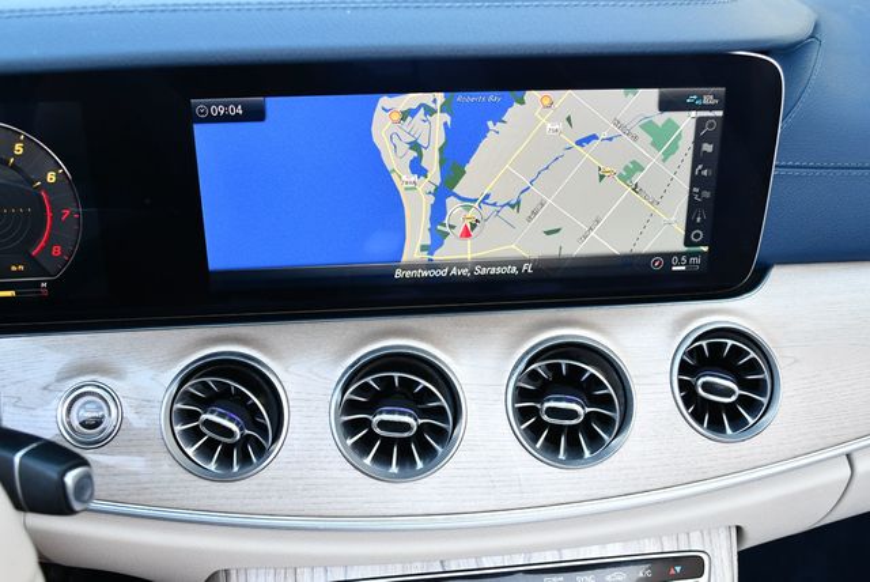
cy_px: 291
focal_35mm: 36
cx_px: 435
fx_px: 871
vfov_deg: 36.9
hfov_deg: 53.1
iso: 640
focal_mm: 18
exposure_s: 1/250
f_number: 3.5
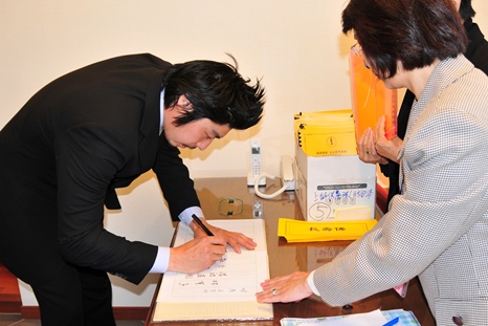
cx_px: 237
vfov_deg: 35.9
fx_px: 502
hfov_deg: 51.9
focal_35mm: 37
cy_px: 137
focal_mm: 18
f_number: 3.5
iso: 200
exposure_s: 1/60
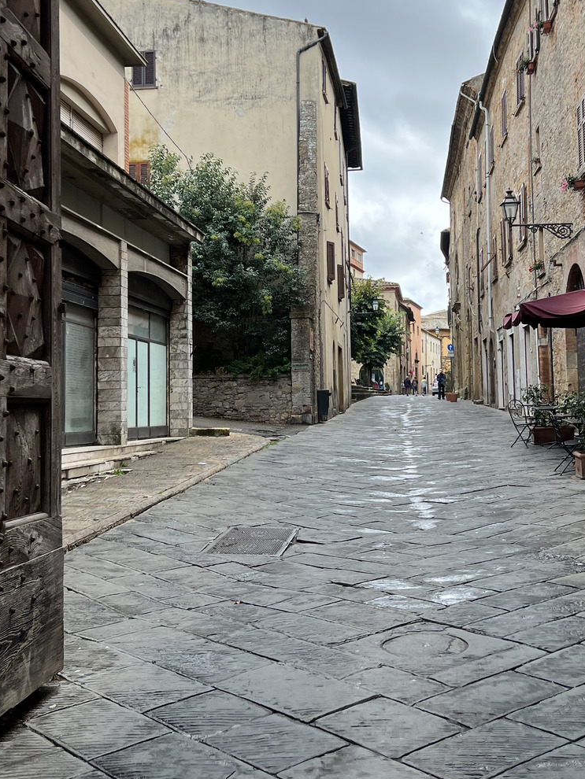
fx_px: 946
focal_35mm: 42
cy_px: 334
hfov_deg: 34.1
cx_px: 375
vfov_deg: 44.7
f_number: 1.5
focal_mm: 5.7
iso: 50
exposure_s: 1/1724
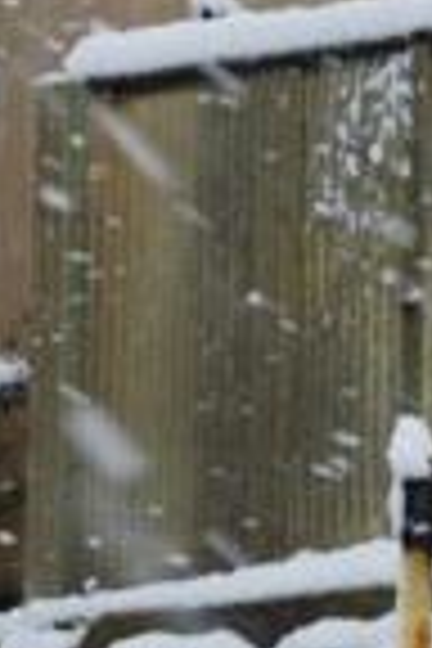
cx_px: 540
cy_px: 860
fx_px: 3943
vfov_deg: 9.2
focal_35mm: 219
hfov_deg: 6.2
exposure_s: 1/80
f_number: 5
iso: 100
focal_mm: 35
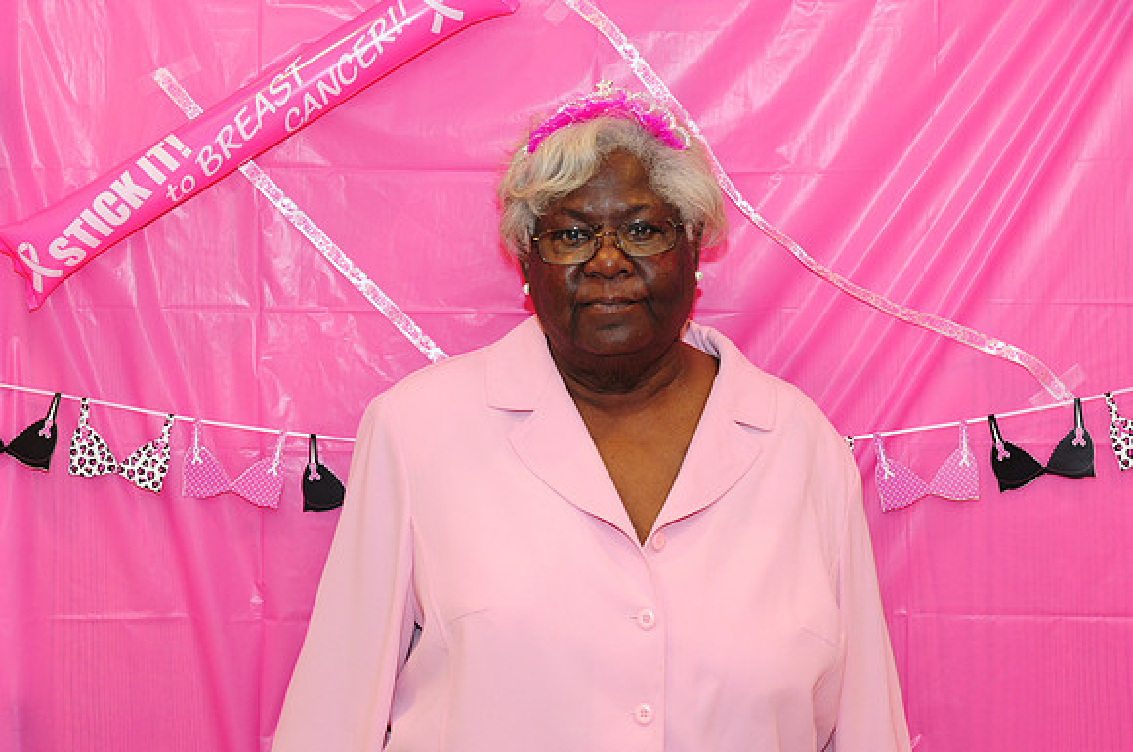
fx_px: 2357
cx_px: 566
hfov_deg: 27.0
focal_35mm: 75
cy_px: 376
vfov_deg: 18.1
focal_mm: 50
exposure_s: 1/60
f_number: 5.6
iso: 640
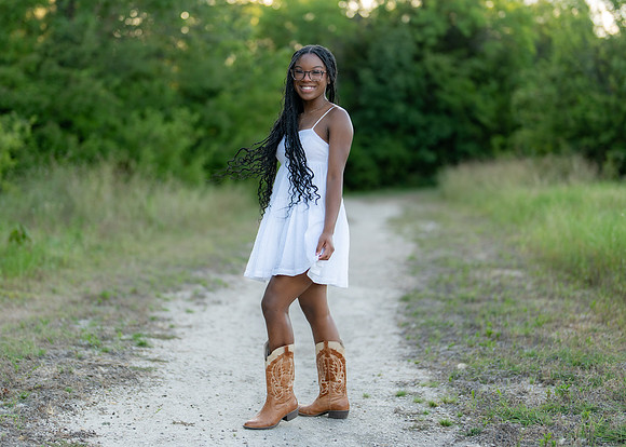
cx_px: 300
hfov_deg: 27.7
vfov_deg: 20.0
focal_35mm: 71
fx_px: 1269
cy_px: 200
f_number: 1.2
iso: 100
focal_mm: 50
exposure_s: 1/1000
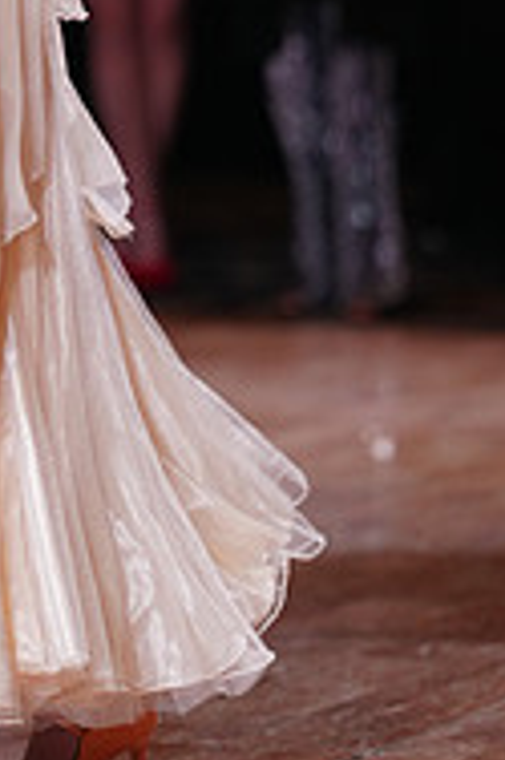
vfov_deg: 5.1
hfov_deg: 3.4
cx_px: -224
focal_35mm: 401
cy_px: -194
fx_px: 8453
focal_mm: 130
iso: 800
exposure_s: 1/400
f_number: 2.8
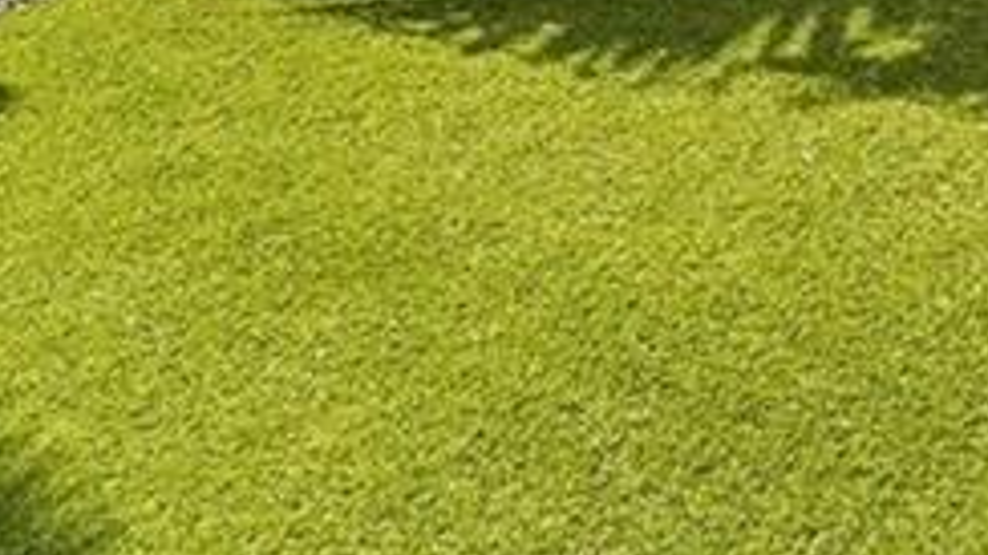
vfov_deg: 9.5
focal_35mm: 110
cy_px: -875
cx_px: 1061
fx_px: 2880
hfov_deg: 18.8
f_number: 8
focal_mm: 16
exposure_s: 1/1250
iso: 400
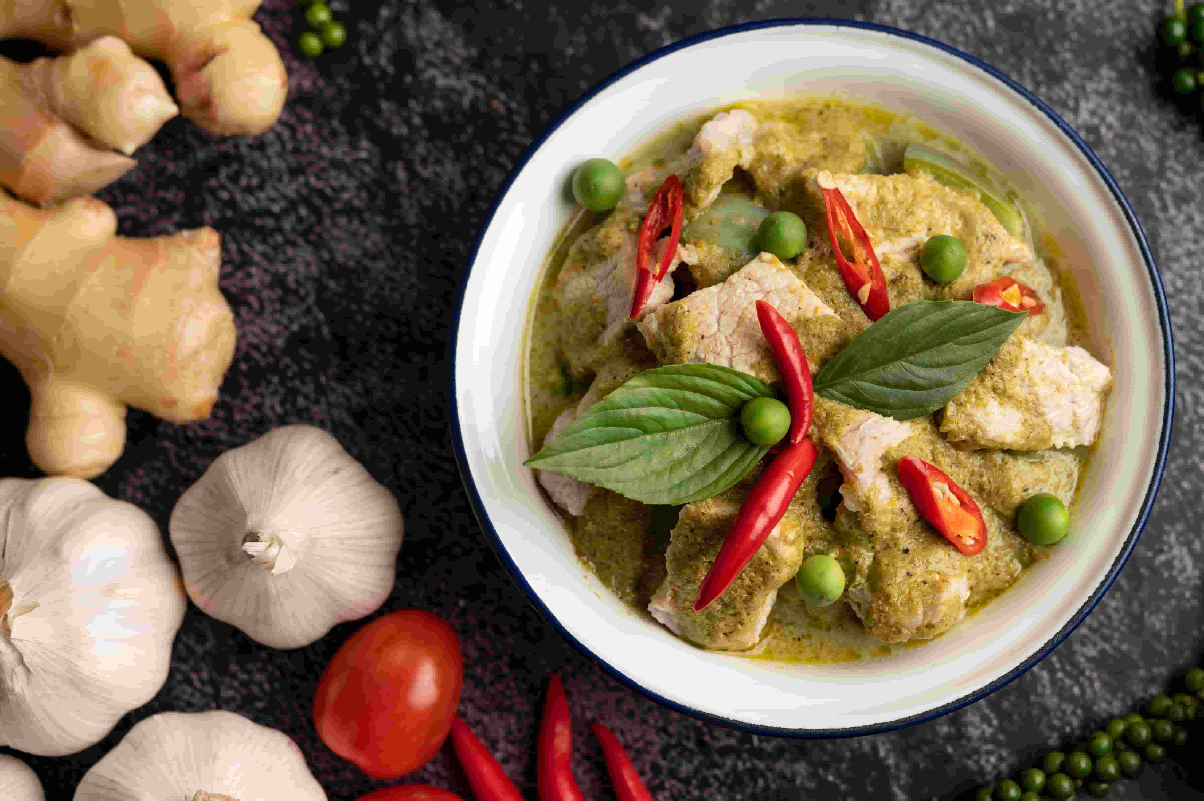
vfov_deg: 22.6
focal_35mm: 60
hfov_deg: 33.4
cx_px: 602
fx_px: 2005
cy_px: 400
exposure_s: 1/125
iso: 100
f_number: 6.3
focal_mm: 60
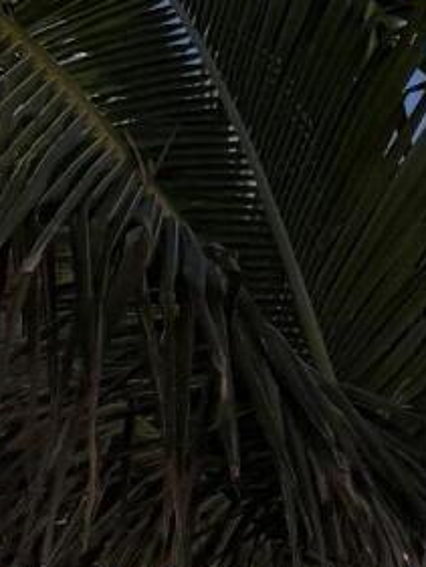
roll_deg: +1.4
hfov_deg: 8.0
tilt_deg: +12.2
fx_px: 2804
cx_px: -604
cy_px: 1582
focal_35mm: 171
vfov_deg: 9.5
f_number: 1.78
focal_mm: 6.76
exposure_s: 1/9091
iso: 80
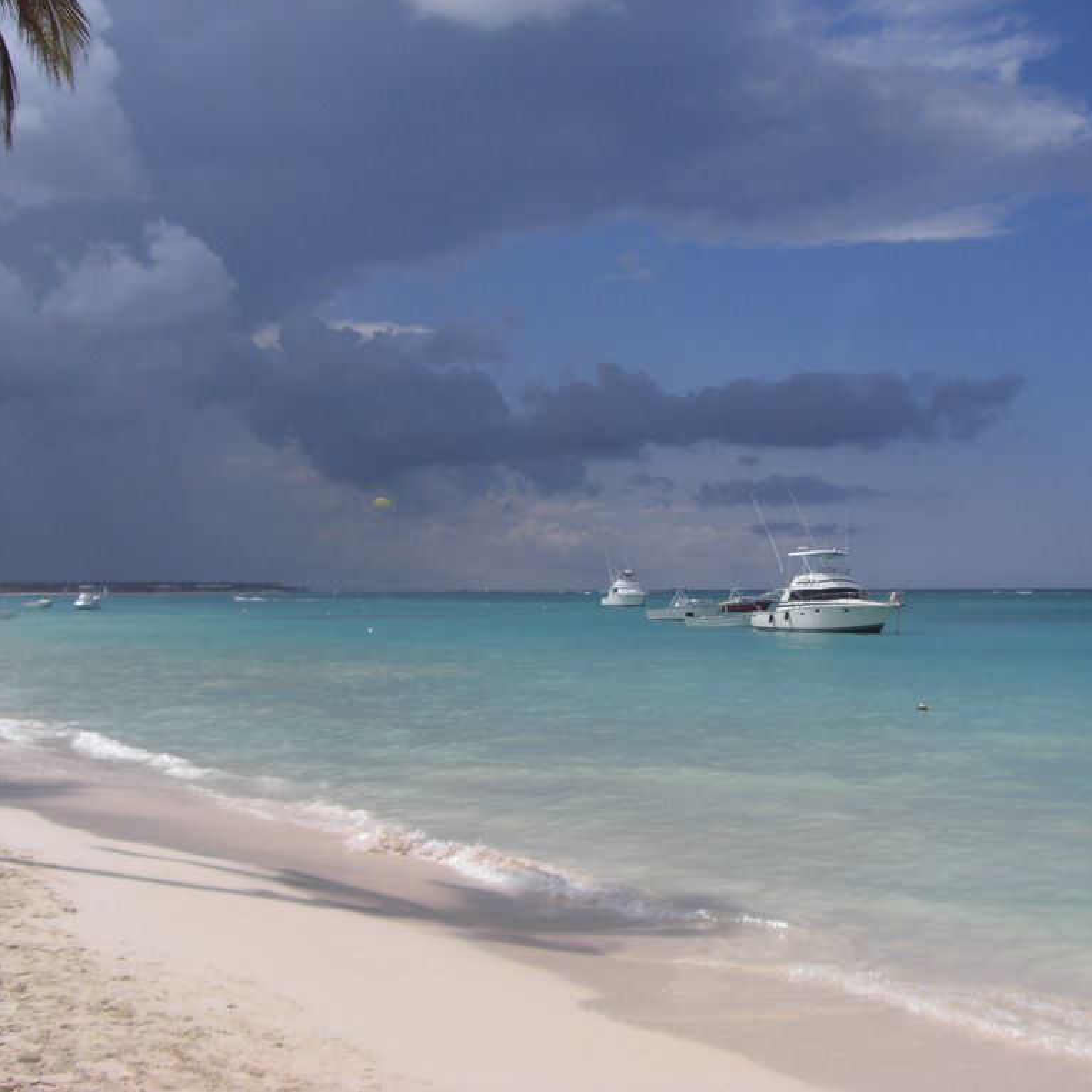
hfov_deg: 37.1
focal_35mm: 45
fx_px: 1606
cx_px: 730
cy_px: 546
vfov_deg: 37.6
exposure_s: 1/250
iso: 64
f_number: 8
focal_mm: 6.2
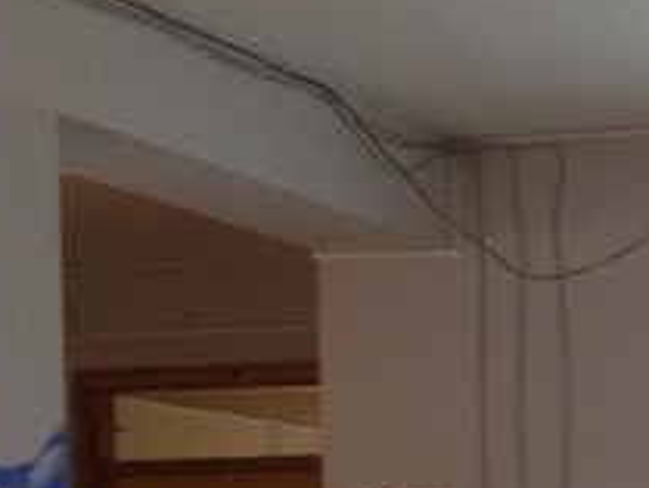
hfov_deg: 13.6
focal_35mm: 134
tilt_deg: -4.5
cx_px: 1053
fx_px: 2514
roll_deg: +1.0
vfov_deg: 10.8
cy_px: 668
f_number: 2.4
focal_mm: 4.28
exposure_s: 1/20
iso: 160
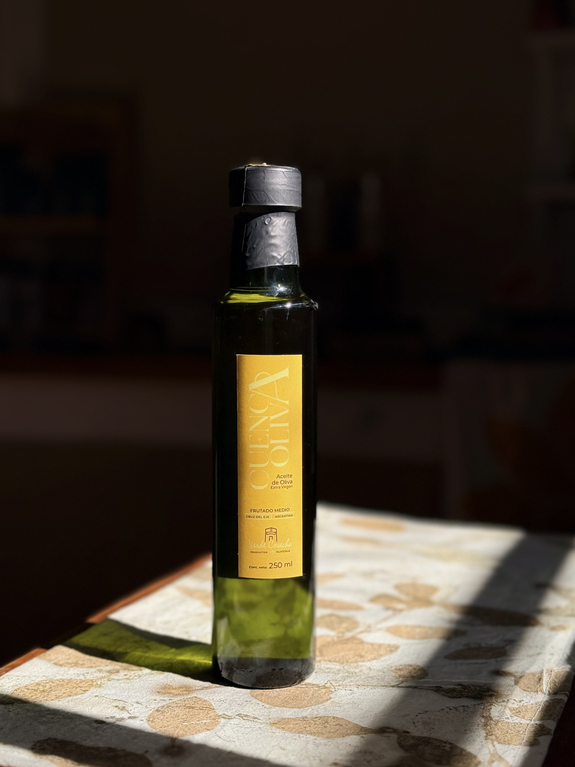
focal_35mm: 53
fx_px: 1174
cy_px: 383
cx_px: 276
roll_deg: -0.9
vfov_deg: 36.2
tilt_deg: -4.7
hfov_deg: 27.5
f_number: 1.78
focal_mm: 6.76
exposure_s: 1/4329
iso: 80
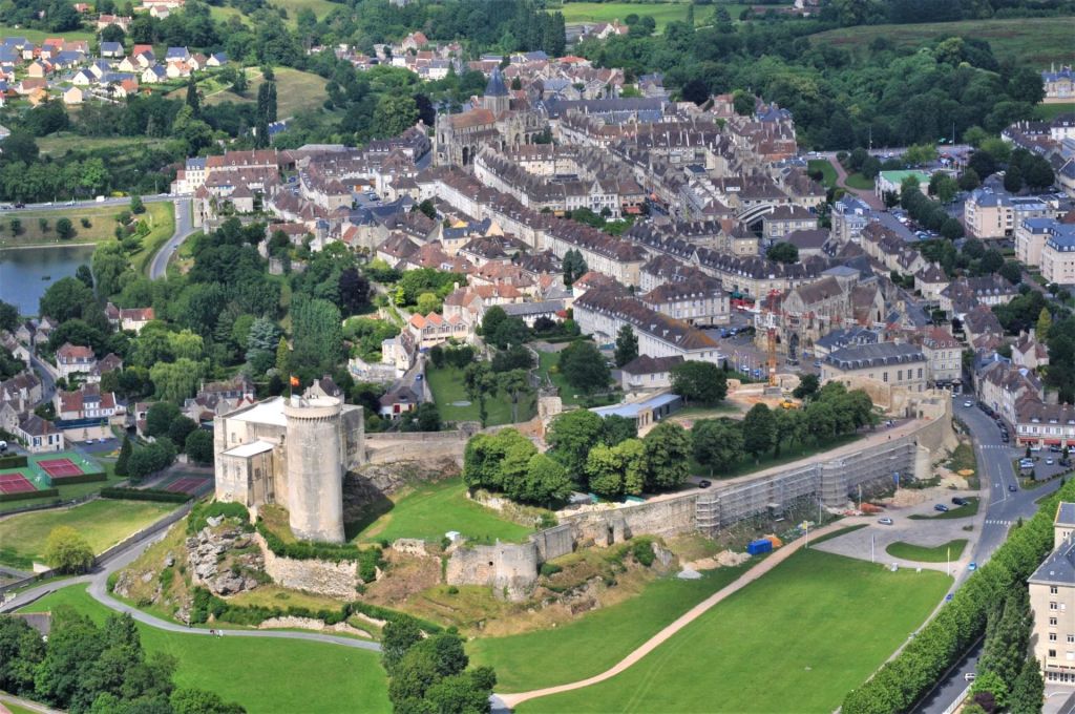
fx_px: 3131
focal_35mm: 105
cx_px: 538
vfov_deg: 13.0
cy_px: 357
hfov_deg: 19.5
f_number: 14
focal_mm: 70
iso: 400
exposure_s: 1/500
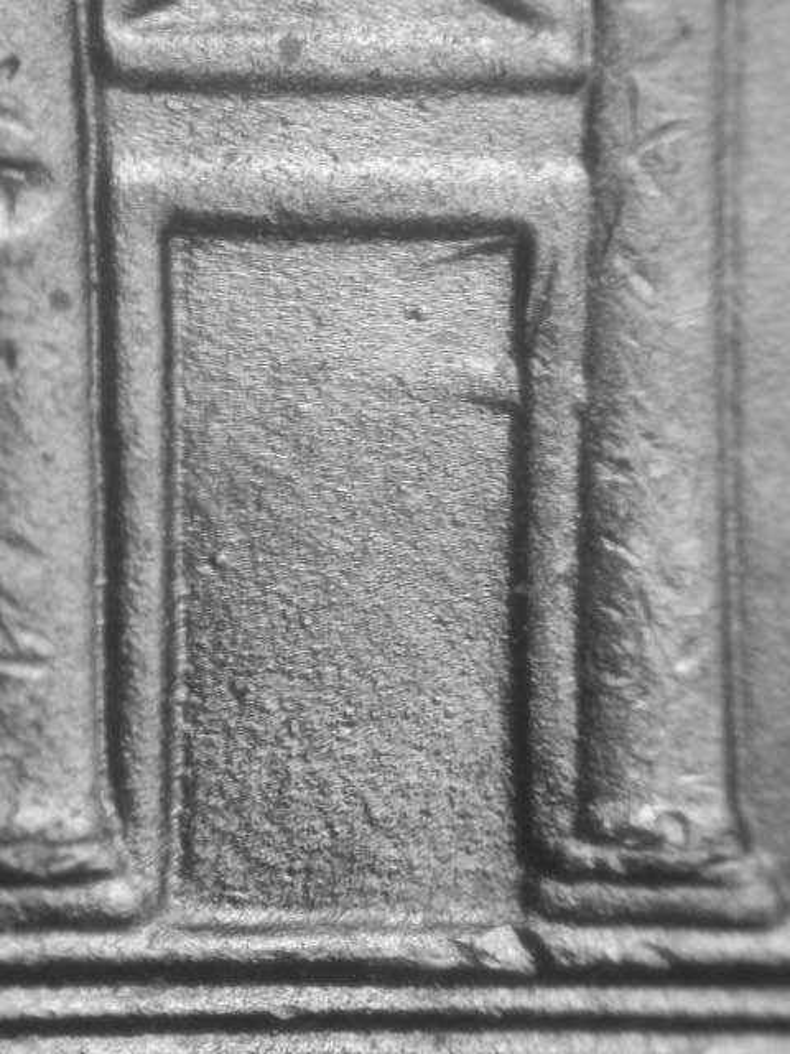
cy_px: 527
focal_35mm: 154
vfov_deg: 12.8
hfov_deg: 9.6
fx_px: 4686
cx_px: 395
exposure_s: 1/12.3
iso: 100
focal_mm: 32
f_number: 5.1
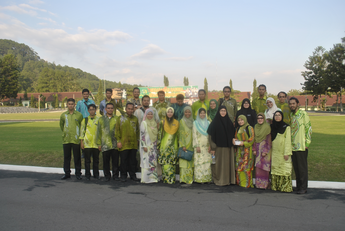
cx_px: 172
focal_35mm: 33
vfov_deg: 40.1
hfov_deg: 57.2
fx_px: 317
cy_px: 116
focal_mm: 22
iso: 100
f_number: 5
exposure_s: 1/200
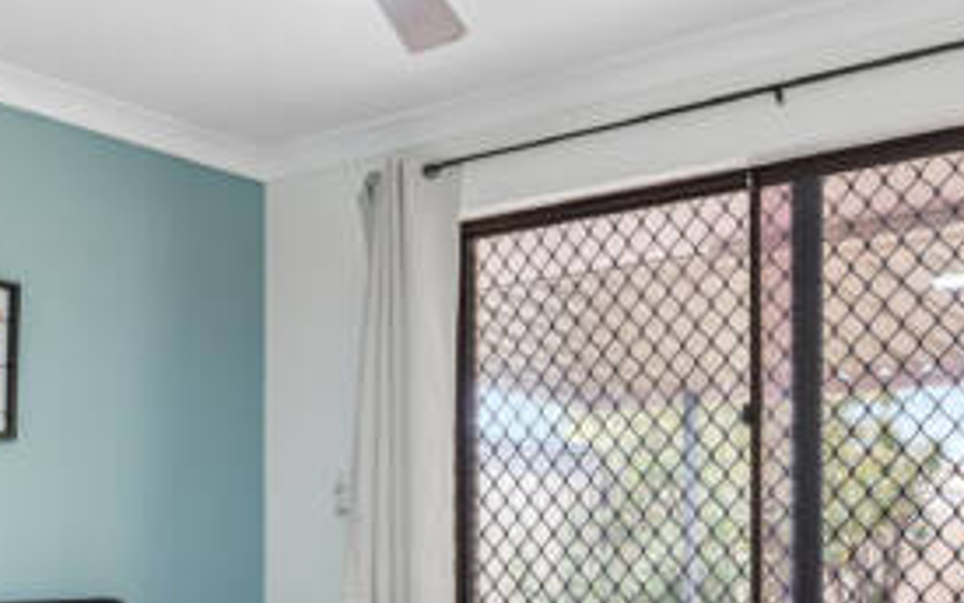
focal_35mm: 49
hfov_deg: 40.9
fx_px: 1288
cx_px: 387
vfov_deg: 25.6
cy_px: 536
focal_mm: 16
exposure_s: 1/3.33
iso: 200
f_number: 8
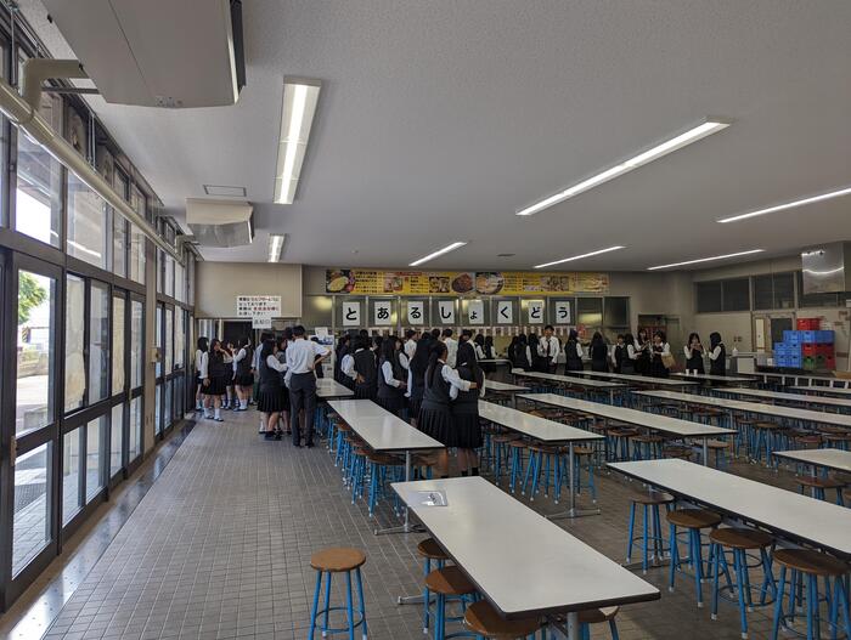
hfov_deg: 71.5
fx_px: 591
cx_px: 426
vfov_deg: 56.9
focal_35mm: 24
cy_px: 320
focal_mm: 6.81
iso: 47
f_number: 1.85
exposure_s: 1/145
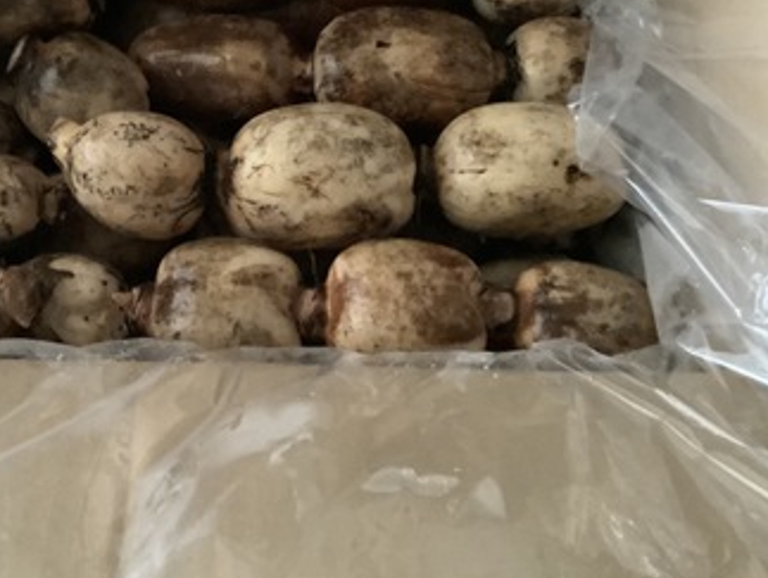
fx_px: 1022
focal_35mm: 46
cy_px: 186
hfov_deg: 40.2
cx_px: 202
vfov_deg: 31.3
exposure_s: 1/15
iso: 640
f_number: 2.4
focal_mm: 3.3
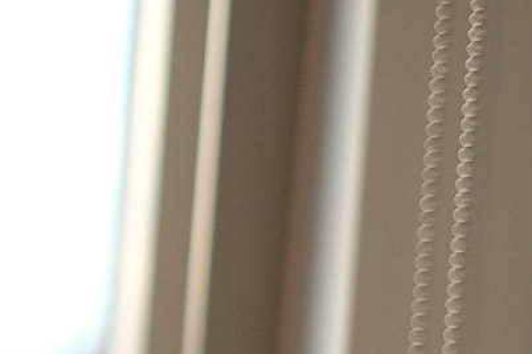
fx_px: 3118
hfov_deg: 9.2
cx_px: -487
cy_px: 502
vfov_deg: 6.4
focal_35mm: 211
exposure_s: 1/180
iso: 400
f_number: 1.4
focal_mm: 35
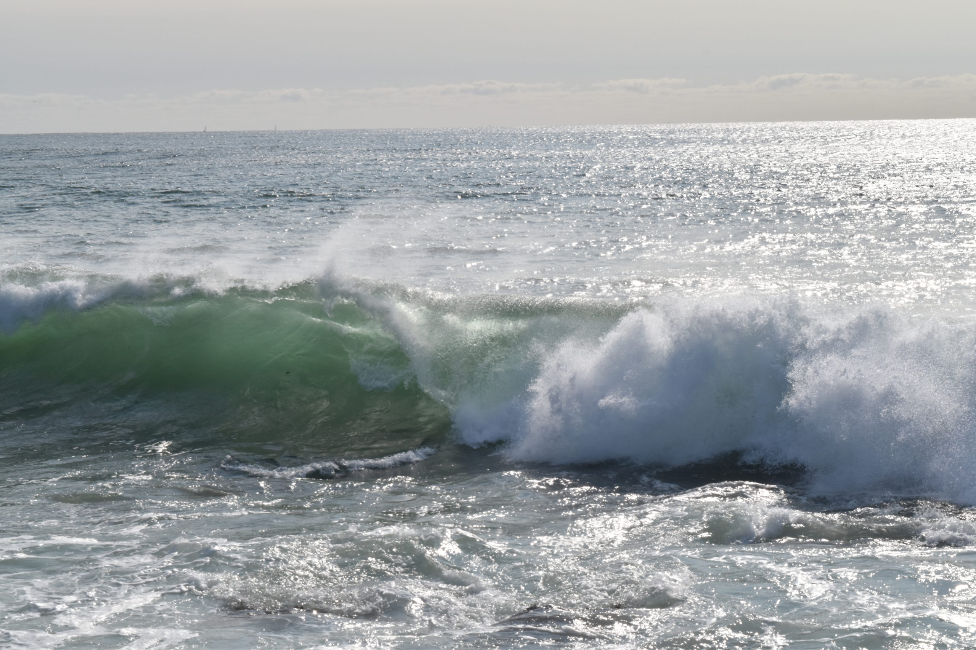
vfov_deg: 16.6
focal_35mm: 82
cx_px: 488
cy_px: 325
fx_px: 2237
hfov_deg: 24.6
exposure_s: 1/1000
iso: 400
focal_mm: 55
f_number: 16
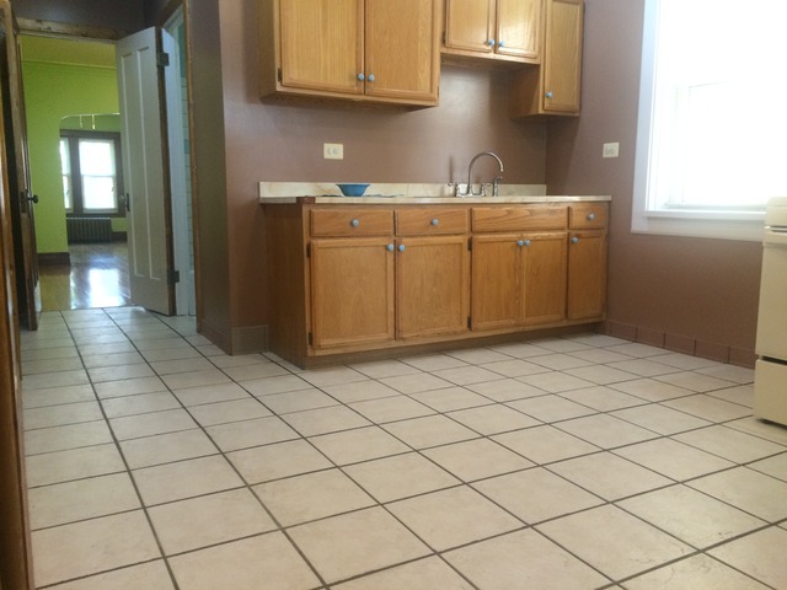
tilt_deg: -7.7
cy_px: 295
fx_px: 659
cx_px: 394
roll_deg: +1.5
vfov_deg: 48.2
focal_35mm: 29
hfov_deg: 61.7
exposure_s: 1/30
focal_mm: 4.15
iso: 125
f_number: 2.2
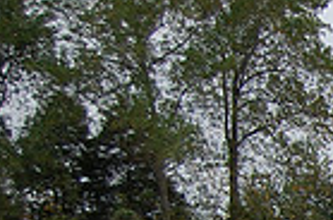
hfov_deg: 12.9
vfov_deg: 9.3
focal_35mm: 138
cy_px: 428
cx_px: 680
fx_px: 1274
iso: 220
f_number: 4
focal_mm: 22
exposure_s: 1/1000
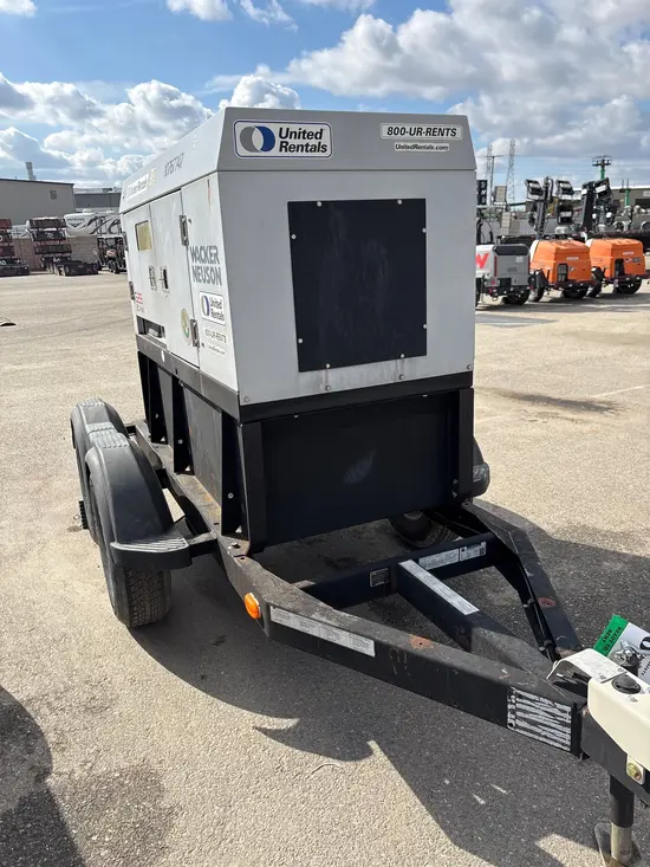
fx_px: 651
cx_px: 325
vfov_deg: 67.3
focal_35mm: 26
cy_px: 434
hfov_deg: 53.1
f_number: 1.6
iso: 50
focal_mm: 5.96
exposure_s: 1/2778
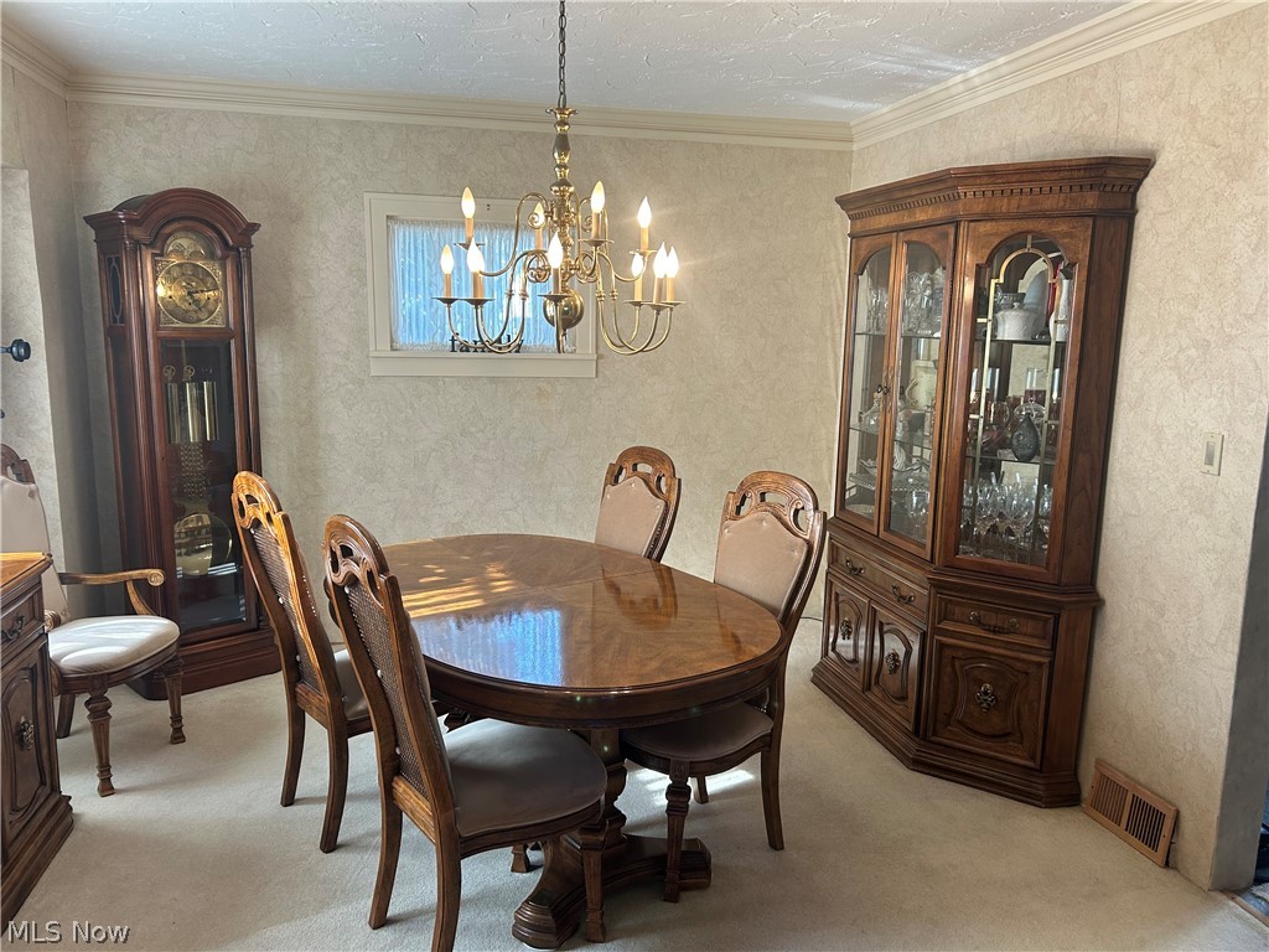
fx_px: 953
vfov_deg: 53.1
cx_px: 634
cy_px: 476
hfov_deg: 67.3
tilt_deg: -9.1
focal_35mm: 26
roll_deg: -0.4
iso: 100
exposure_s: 1/120
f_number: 1.5
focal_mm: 5.7
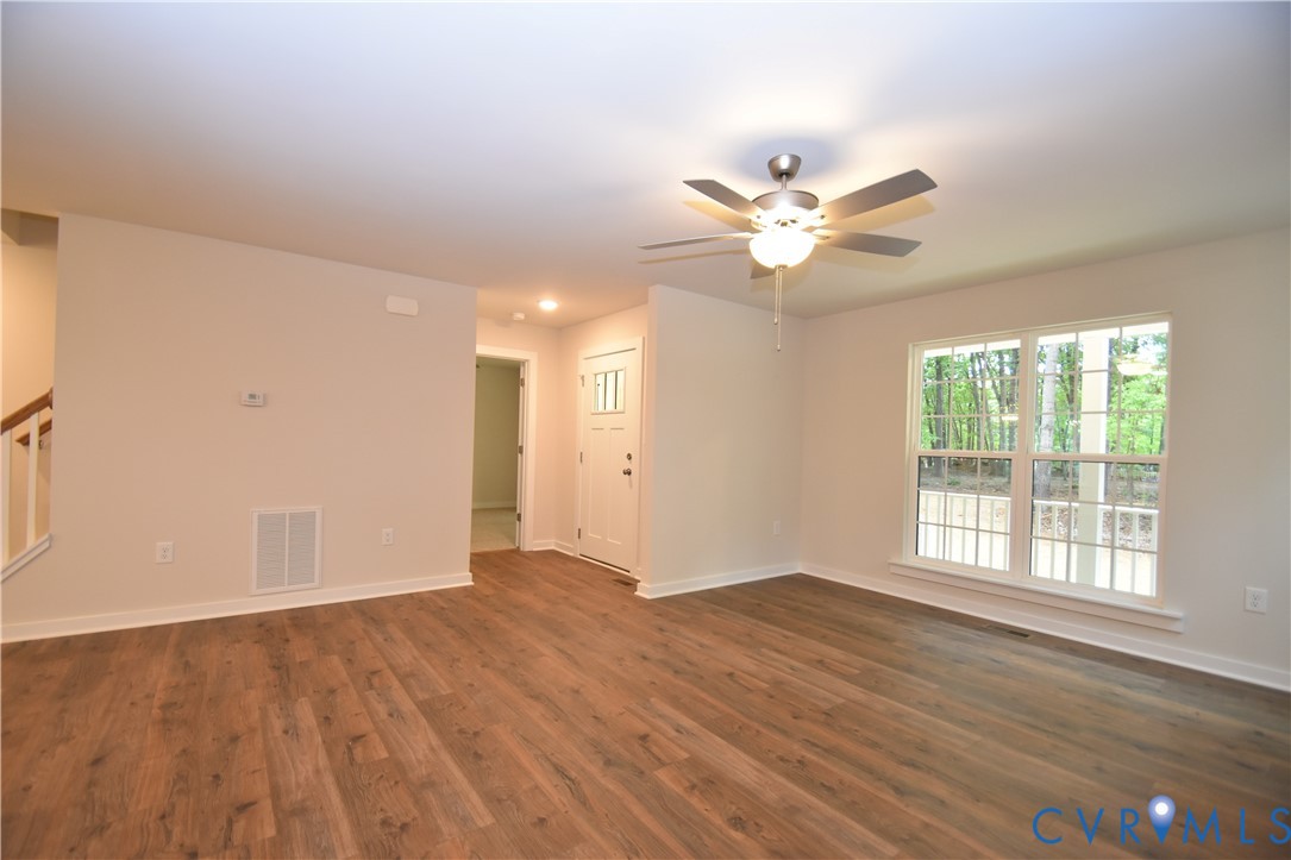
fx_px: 538
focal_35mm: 15
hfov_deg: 100.4
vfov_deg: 77.3
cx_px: 646
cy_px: 430
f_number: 4
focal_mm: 10
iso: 900
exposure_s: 1/60
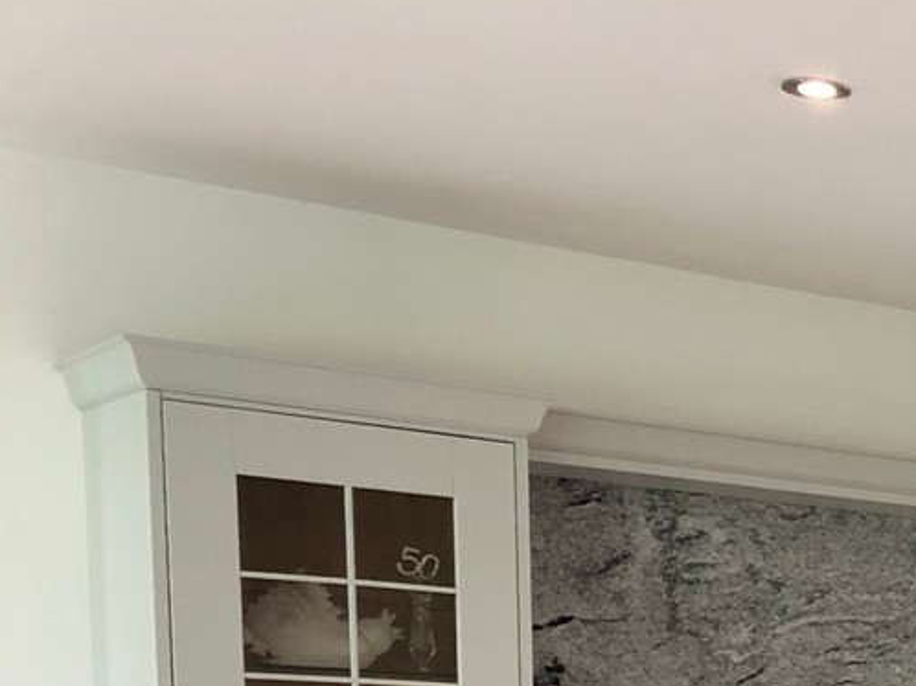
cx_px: 1455
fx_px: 2380
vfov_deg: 15.1
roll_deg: -1.9
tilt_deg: -6.0
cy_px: 1050
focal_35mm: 90
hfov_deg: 18.7
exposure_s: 1/25
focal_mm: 4
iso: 32
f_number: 1.8
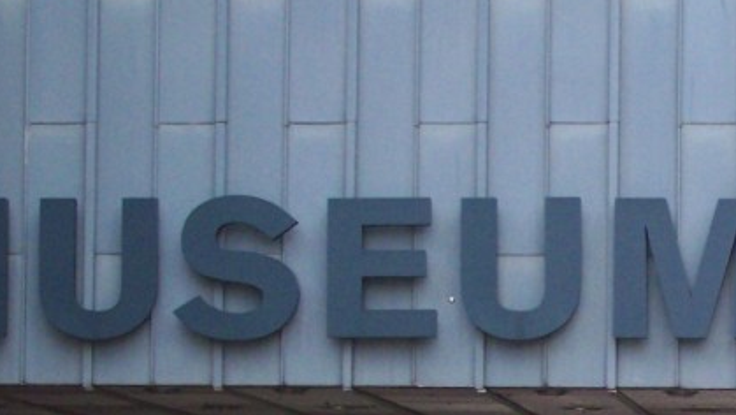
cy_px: 505
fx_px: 3592
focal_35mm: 184
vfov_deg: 6.6
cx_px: 790
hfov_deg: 11.5
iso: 160
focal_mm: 9.8
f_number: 3.1
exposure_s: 1/200
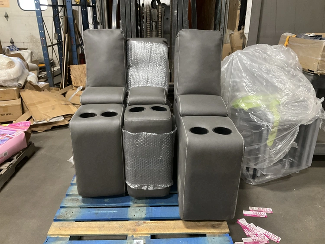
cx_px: 162
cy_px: 122
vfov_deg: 48.3
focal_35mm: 29
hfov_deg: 61.6
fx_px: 272
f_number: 1.8
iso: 250
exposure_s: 1/30
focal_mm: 3
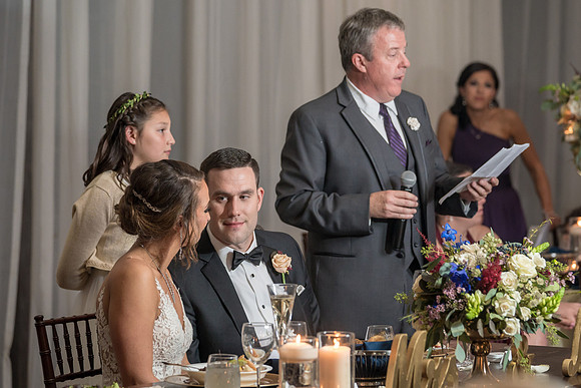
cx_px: 303
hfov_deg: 14.3
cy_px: 198
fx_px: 2316
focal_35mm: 143
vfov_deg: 9.6
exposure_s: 1/200
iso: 2000
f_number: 4
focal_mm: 126
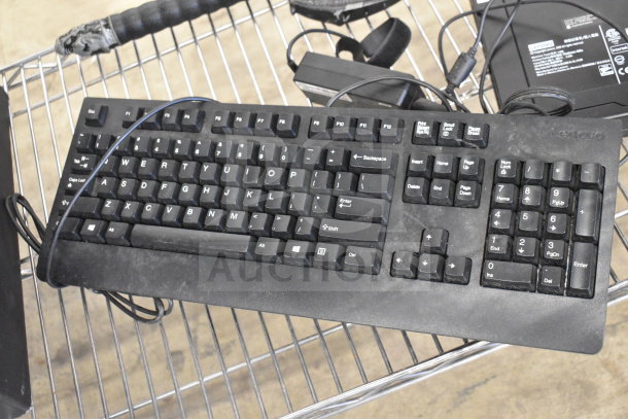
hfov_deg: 41.1
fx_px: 837
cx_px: 314
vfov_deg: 28.1
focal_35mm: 48
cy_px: 210
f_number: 4.5
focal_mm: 32
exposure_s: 1/50
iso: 7200
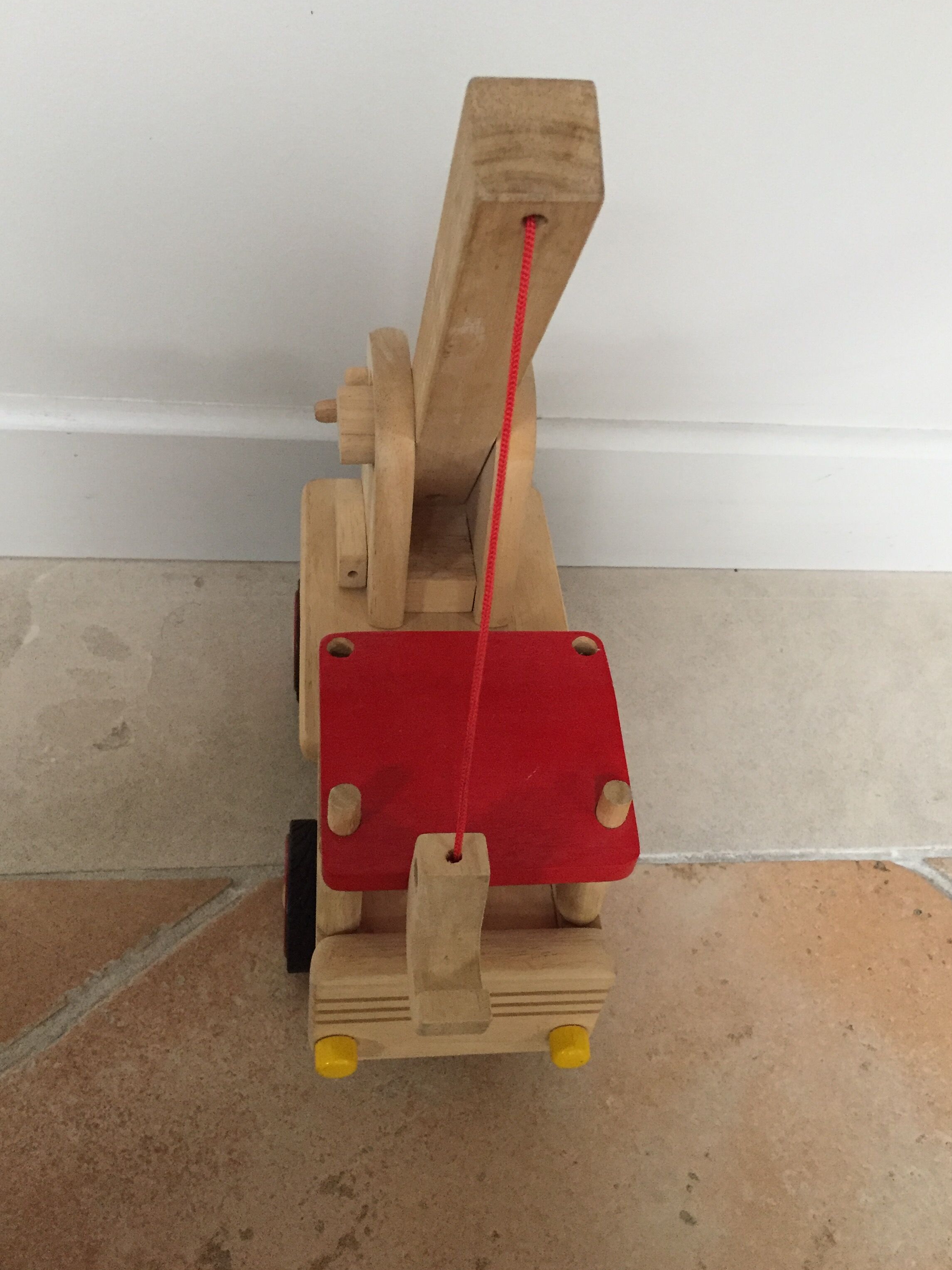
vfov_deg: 58.3
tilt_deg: -46.5
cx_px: 496
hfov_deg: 45.4
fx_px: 1137
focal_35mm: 31
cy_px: 623
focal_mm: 4.15
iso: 320
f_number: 2.2
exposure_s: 1/33
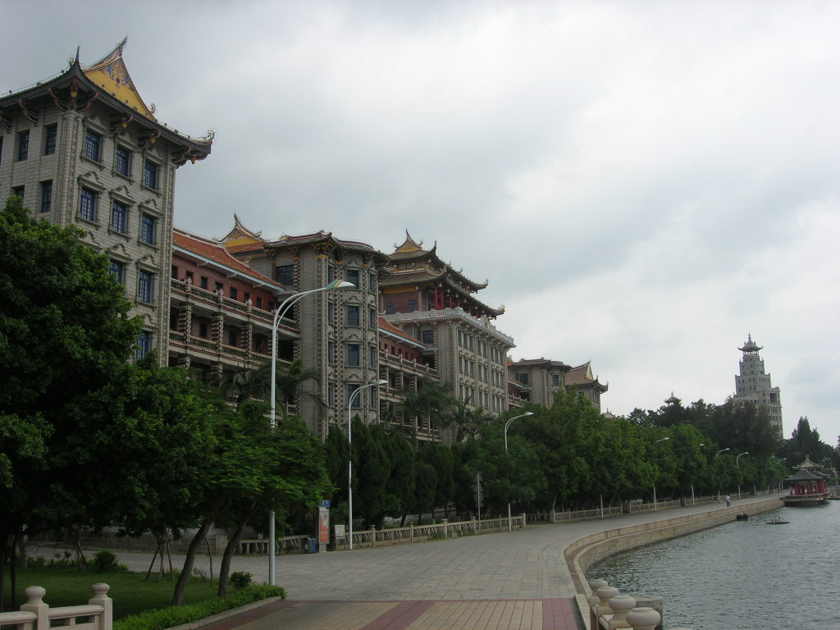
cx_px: 420
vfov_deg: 37.7
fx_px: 922
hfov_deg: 49.0
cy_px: 315
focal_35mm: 38
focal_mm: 7.8
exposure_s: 1/382
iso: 64
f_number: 4.8
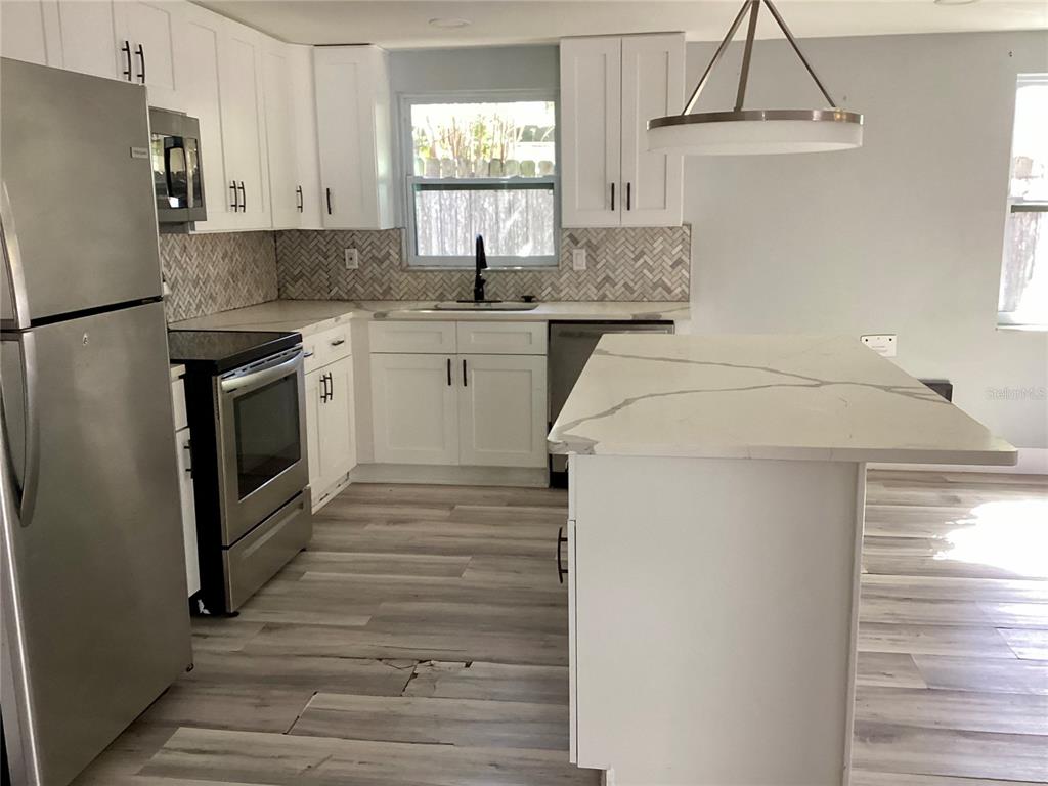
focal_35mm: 31
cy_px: 393
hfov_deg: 58.4
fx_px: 939
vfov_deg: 45.4
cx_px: 524
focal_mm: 3.3
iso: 160
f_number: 2.4
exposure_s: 1/60
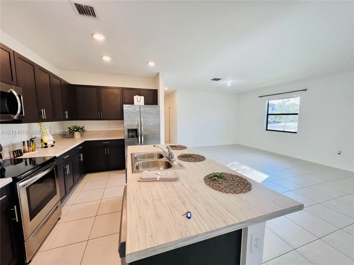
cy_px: 132
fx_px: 133
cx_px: 177
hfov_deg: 106.2
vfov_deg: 89.9
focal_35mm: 13
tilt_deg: -7.4
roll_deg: +0.1
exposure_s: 1/120
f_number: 1.8
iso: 80
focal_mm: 1.57
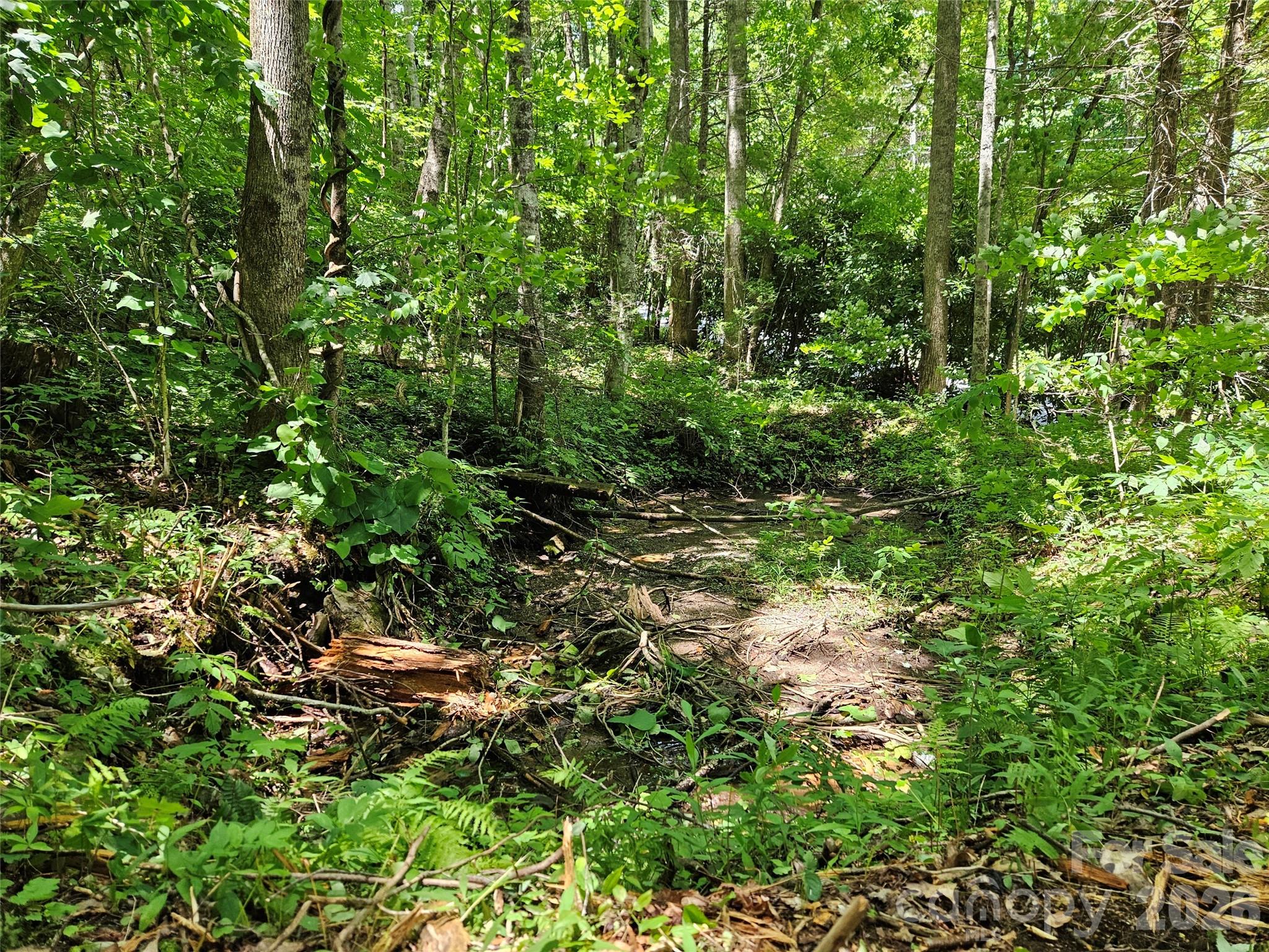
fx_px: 843
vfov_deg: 58.9
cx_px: 634
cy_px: 476
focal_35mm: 23
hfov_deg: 73.9
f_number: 1.8
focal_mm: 5.4
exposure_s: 1/182
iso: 160
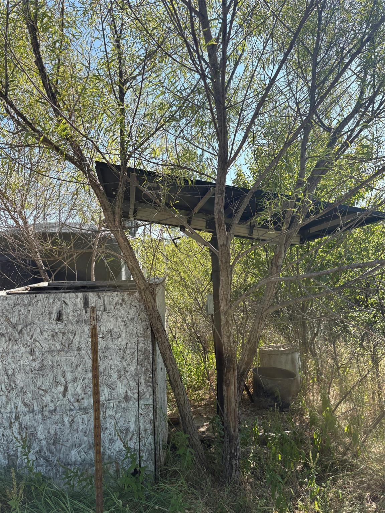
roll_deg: +2.4
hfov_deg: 53.1
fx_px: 386
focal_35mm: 26
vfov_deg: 67.3
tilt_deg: +6.4
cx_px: 192
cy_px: 256
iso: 50
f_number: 1.6
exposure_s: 1/1517
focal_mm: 5.96
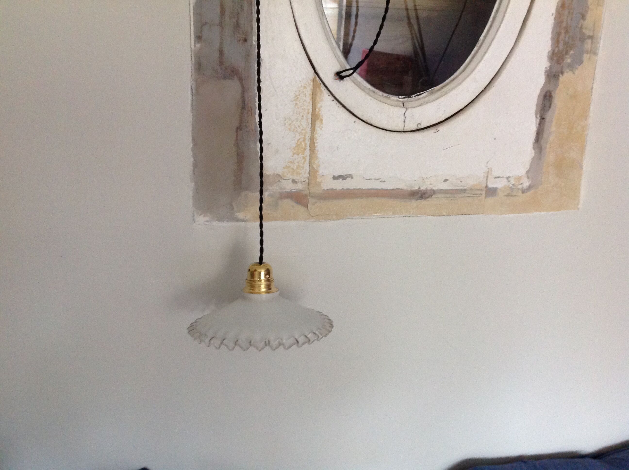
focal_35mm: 35
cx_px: 314
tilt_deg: -17.0
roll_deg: -1.4
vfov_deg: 40.6
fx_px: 635
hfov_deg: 52.7
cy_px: 235
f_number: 2.4
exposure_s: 1/15
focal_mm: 4.28
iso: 320
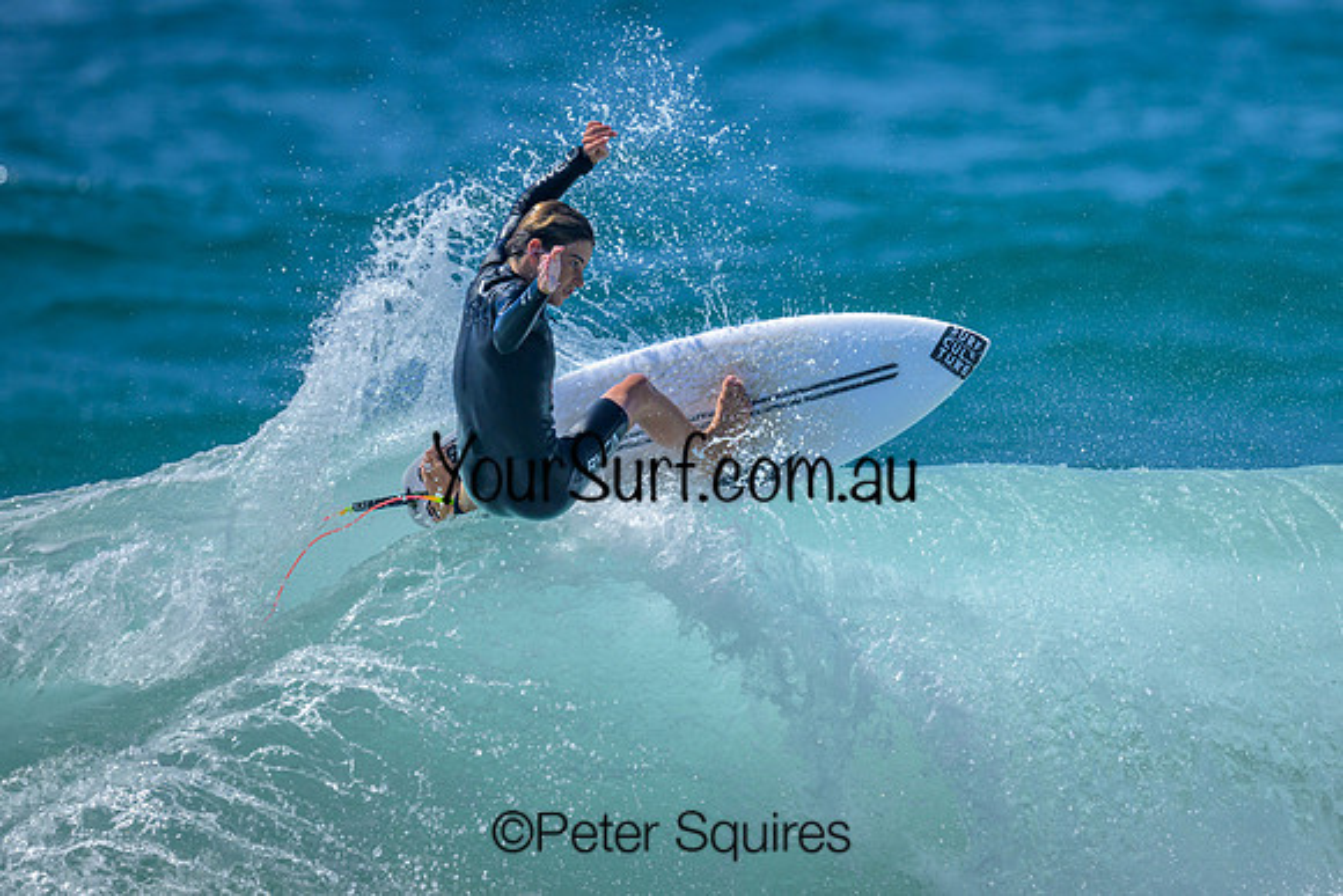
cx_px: 848
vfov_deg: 1.3
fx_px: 41039
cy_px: 383
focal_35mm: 1100
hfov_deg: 1.9
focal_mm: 800
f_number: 6.3
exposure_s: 1/2500
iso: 250
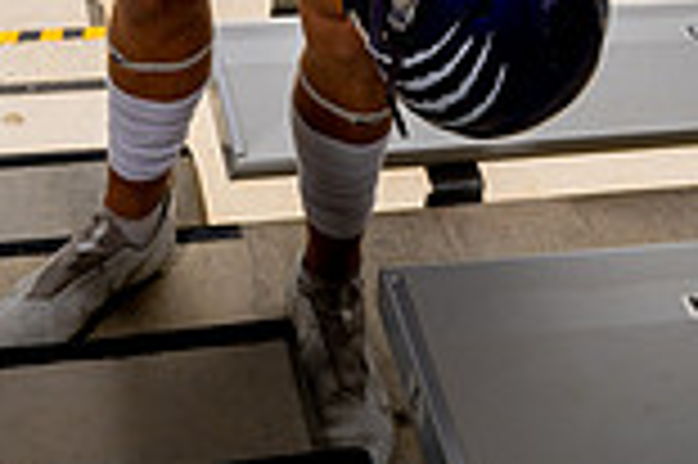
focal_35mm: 93
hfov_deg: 21.9
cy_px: -473
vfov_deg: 12.8
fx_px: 1801
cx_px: 311
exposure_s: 1/250
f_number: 6.3
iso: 100
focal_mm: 32
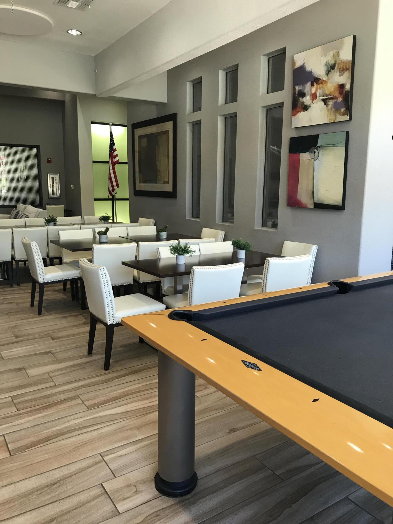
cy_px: 262
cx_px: 196
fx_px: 424
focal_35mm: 28
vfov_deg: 63.4
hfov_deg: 49.7
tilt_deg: -9.5
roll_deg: -0.3
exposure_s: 1/30
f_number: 1.8
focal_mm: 3.99
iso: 25
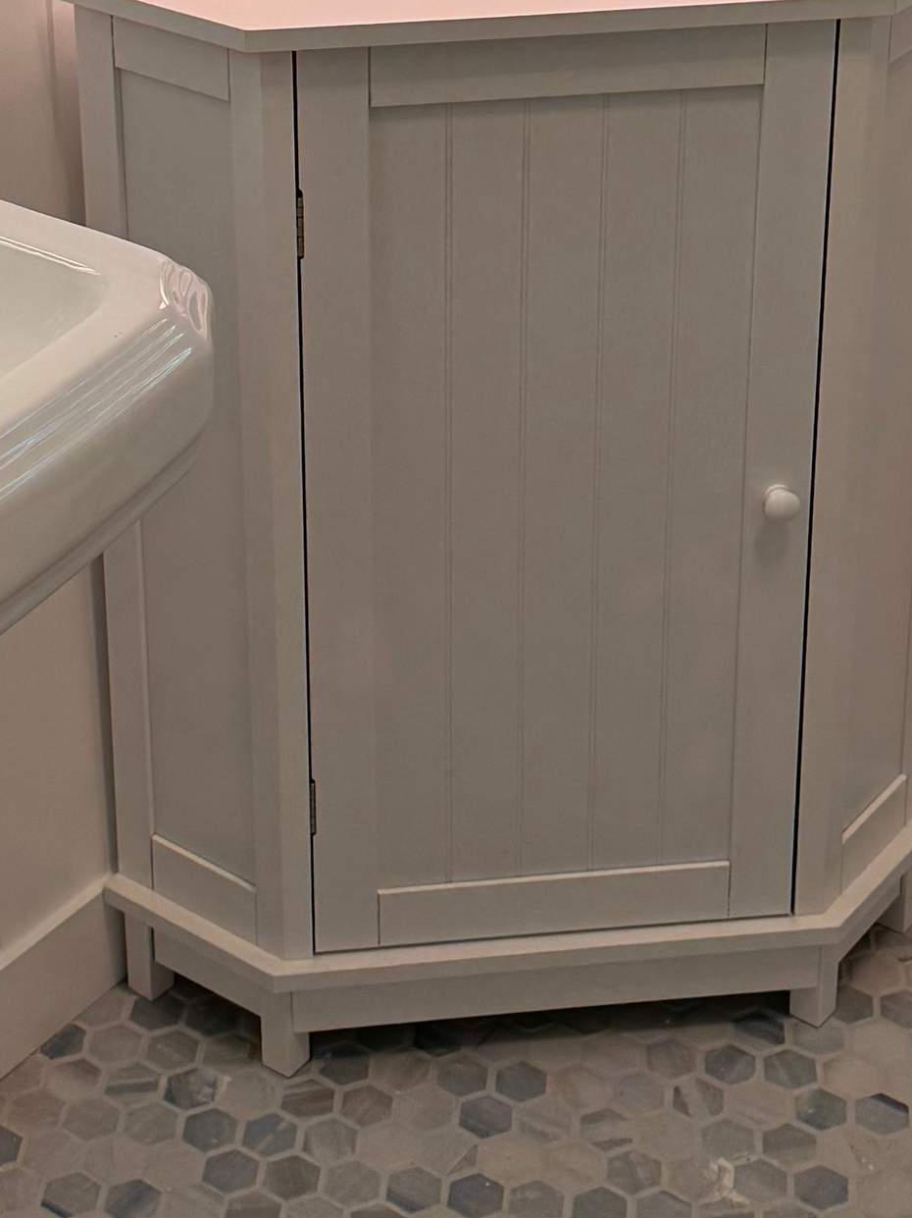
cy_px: 118
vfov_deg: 24.3
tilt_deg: -22.8
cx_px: 345
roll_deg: +1.5
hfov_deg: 18.9
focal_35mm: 78
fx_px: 2741
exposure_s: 1/120
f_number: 1.78
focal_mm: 6.76
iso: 200
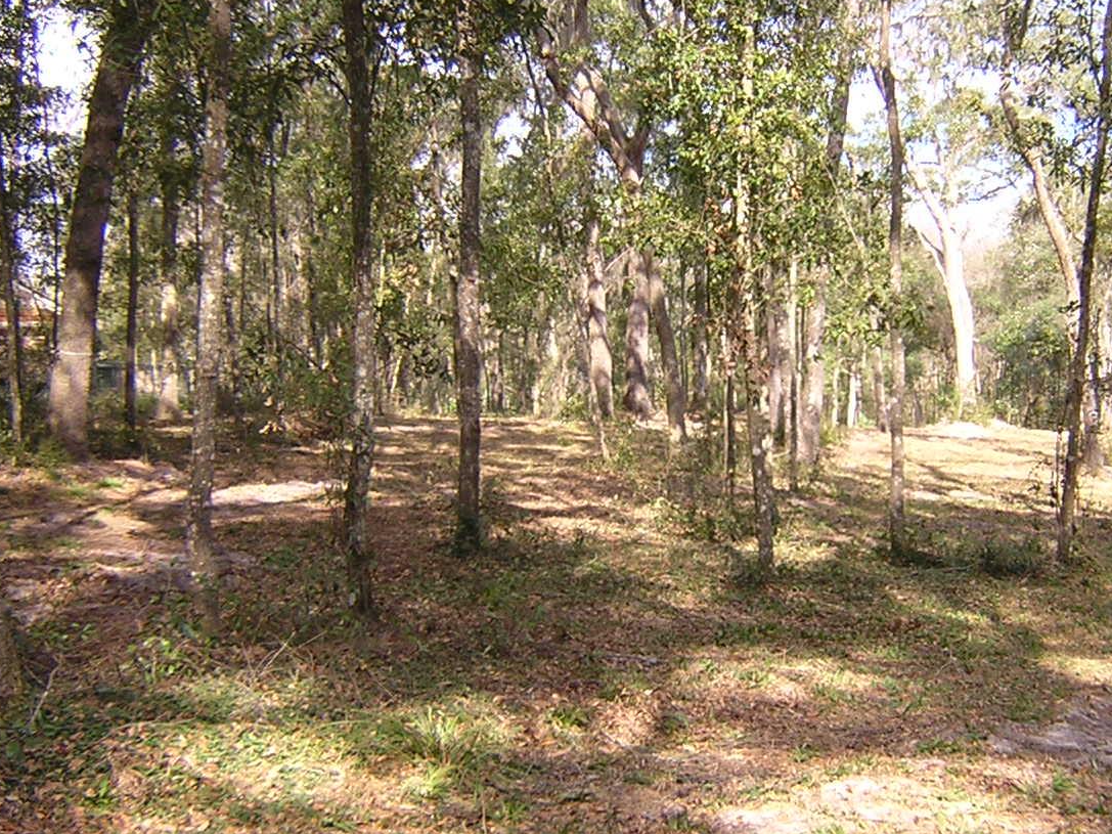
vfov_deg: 27.5
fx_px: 1702
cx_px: 688
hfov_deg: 36.0
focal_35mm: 53
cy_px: 385
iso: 100
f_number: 2.6
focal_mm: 4.7
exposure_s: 1/270
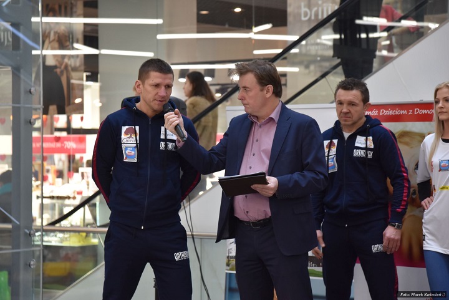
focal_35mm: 105
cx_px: 224
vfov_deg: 13.1
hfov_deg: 19.4
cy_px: 150
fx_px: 1310
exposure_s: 1/60
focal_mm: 70
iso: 800
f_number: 4
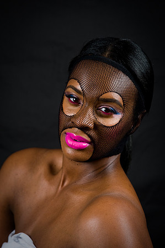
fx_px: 1378
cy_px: 124
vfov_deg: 10.3
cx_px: 82
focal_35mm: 200
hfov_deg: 6.9
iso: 200
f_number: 5.6
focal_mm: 200
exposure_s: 1/125
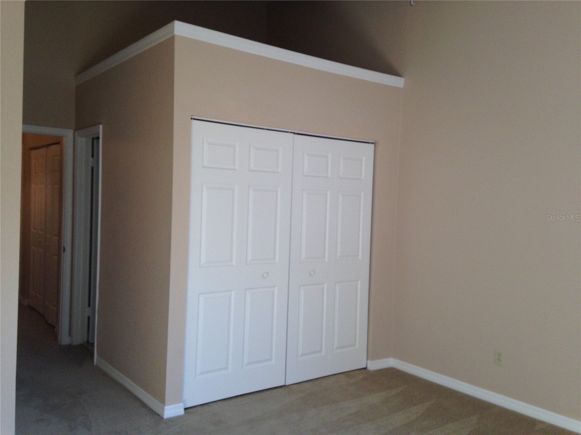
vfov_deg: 42.9
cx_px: 290
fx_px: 554
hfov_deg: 55.4
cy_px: 218
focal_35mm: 33
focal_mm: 4.12
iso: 100
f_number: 2.4
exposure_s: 1/120
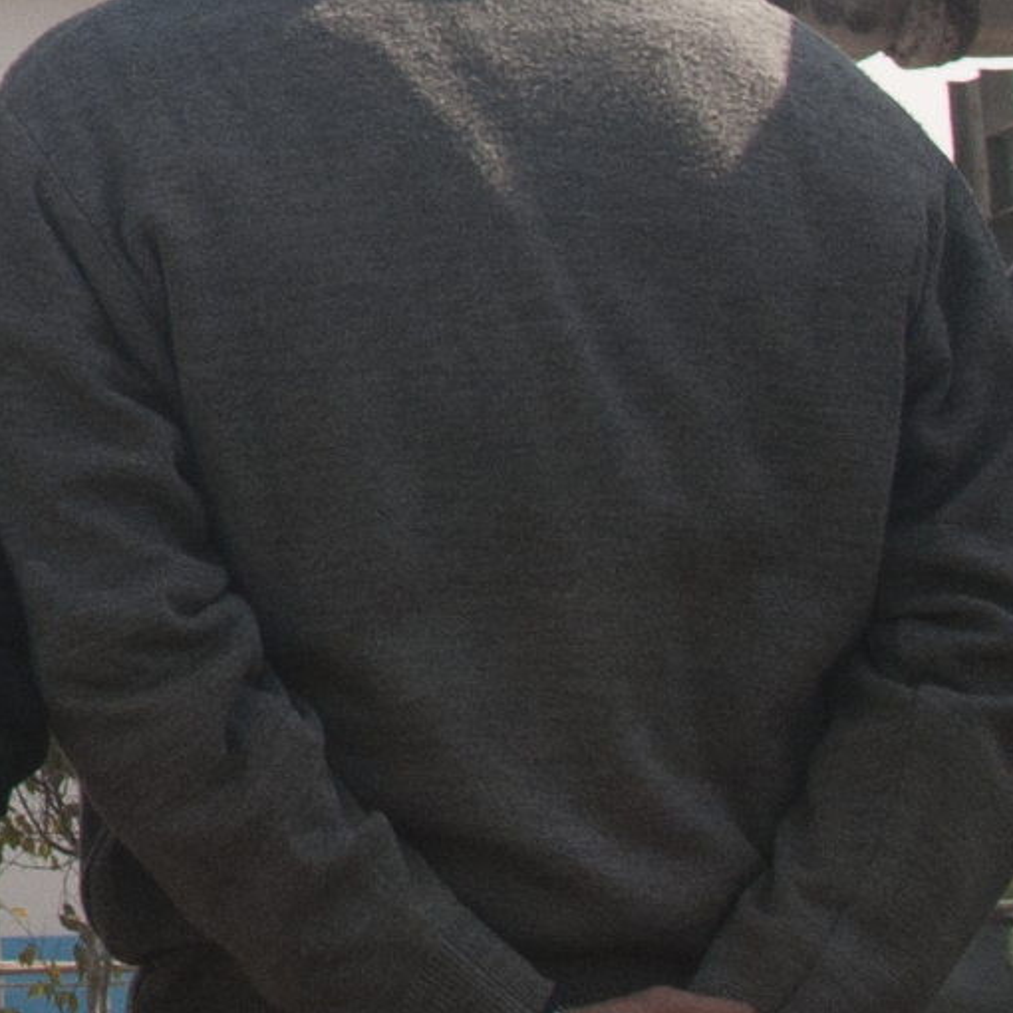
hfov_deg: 7.5
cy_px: -812
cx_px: -1657
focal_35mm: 214
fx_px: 7085
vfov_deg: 7.9
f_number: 10
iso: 200
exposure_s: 1/320
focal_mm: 20
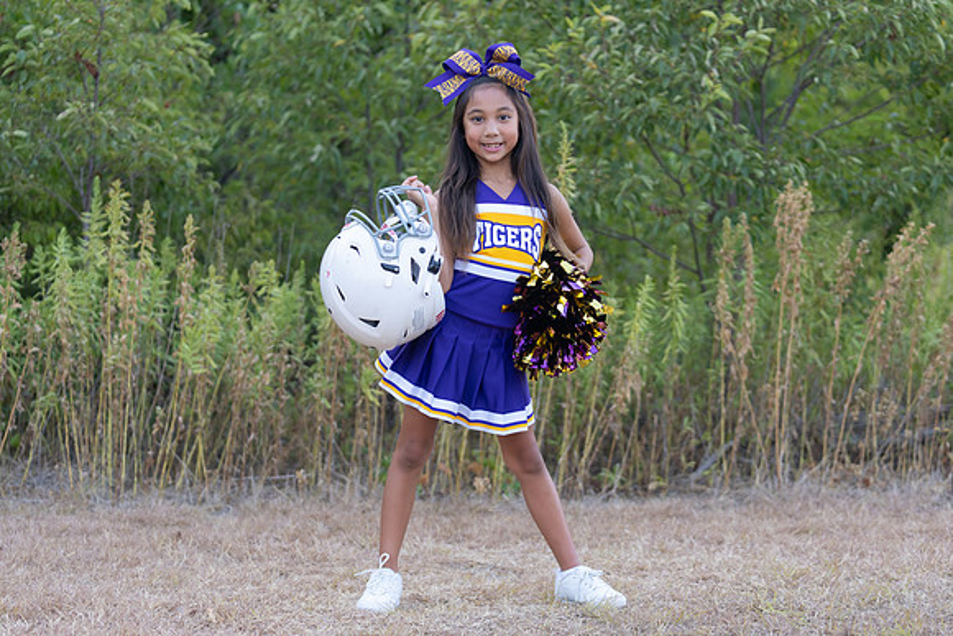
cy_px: 330
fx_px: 2001
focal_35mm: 76
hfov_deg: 26.8
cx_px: 497
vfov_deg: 18.1
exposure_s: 1/320
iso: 320
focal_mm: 70
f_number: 2.8
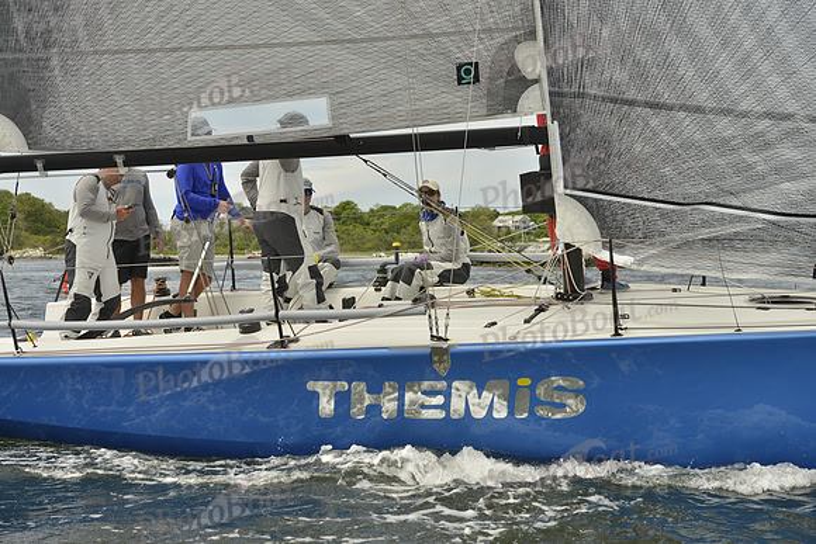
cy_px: 272
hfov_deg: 28.8
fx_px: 1587
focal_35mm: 70
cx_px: 408
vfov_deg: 19.5
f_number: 7.1
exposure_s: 1/1600
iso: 280
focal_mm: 70
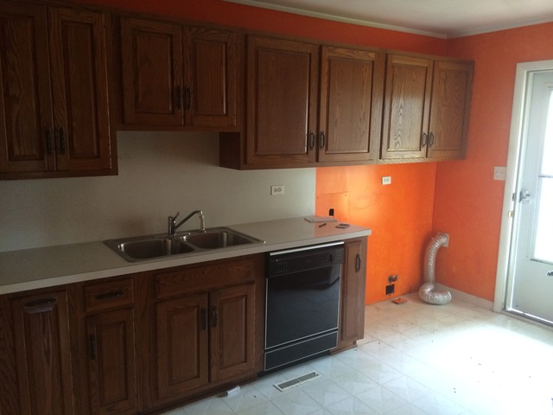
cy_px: 208
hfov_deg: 60.0
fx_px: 479
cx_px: 276
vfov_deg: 46.8
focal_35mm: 30
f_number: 2.2
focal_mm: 4.12
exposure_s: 1/30
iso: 250
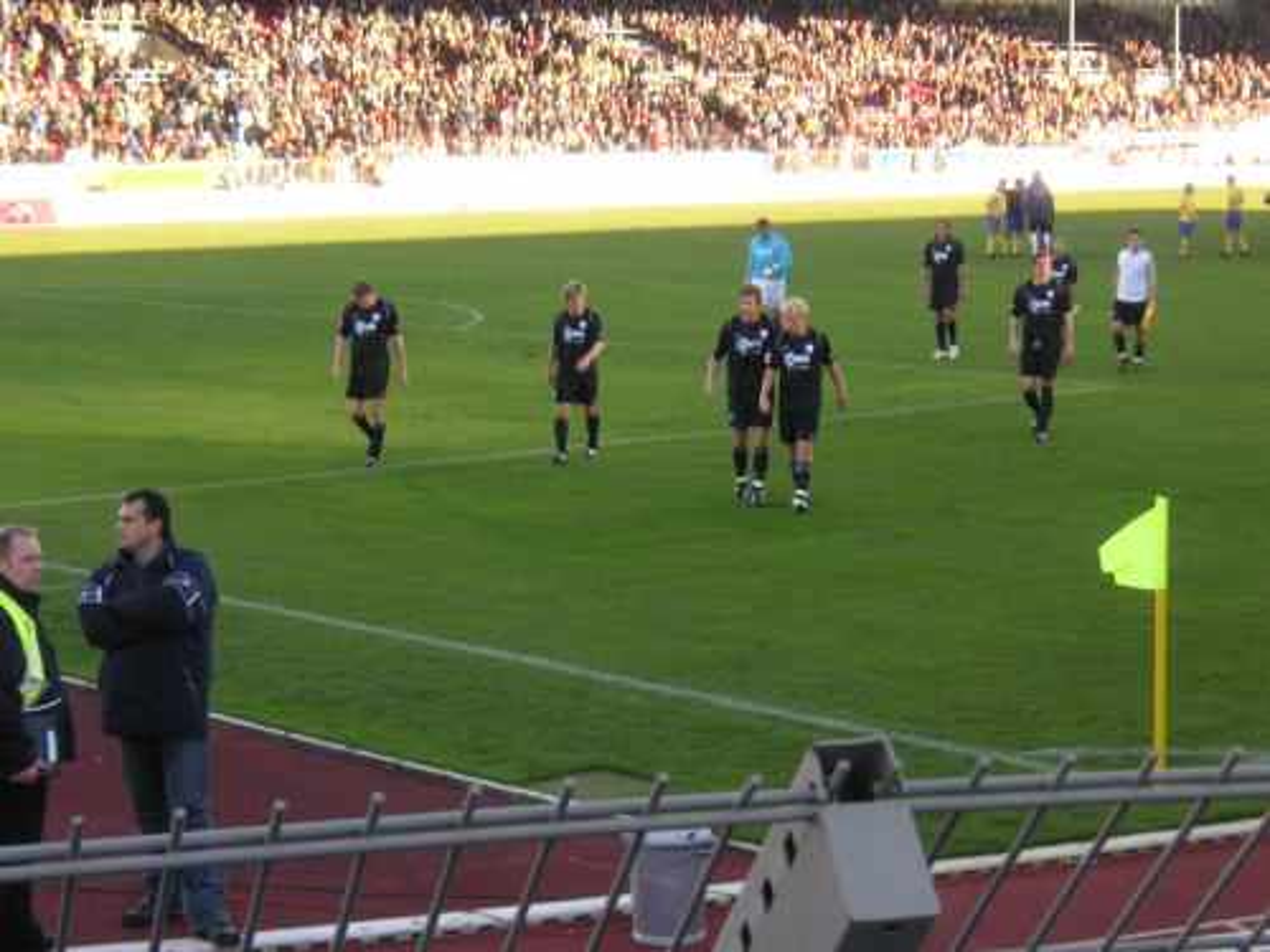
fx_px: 3008
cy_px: 476
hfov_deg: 23.8
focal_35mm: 82
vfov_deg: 18.0
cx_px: 635
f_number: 4.6
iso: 50
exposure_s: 1/90
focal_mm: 13.6
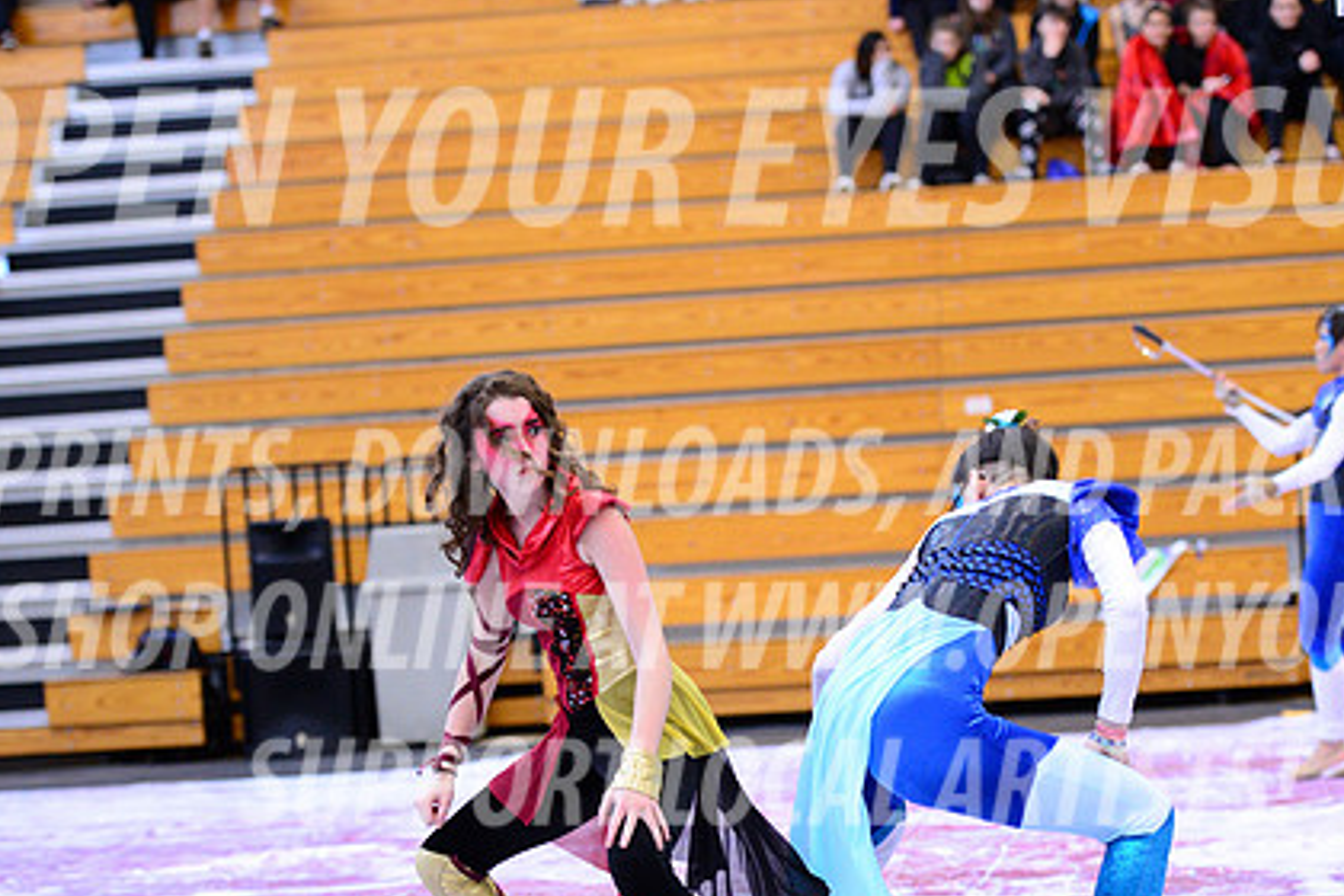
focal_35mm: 127
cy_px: 614
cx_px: 771
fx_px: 4741
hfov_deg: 16.1
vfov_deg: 10.8
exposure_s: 1/250
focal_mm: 92
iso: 4000
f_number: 2.8
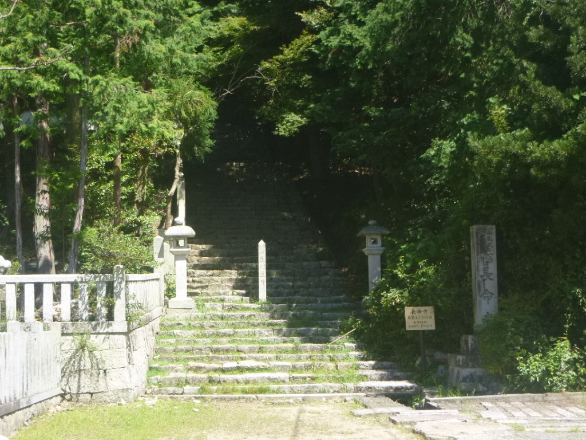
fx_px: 846
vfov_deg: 29.1
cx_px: 293
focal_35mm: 50
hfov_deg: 38.2
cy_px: 220
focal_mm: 9
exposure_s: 1/125
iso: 100
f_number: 4.9
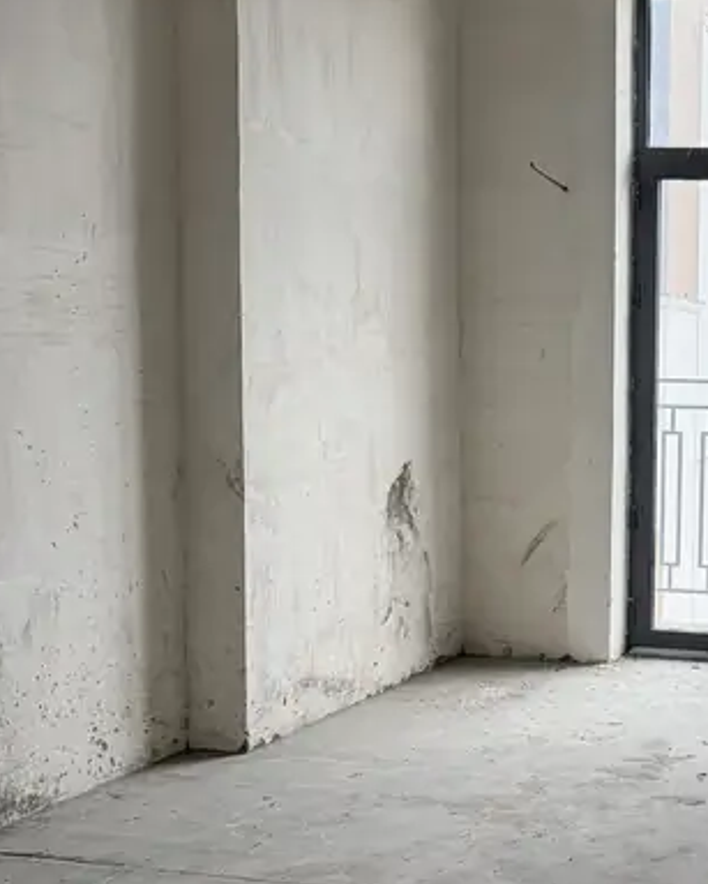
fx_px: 1439
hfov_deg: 25.7
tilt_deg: -6.2
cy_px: 529
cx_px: 765
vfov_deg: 34.0
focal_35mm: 55
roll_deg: -2.1
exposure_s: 1/60
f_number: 1.78
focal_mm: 6.76
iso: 250
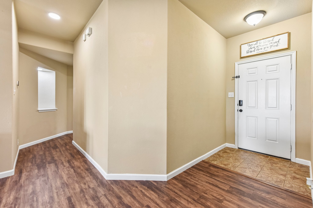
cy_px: 104
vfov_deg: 77.3
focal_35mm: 15
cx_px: 156
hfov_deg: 100.4
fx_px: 130
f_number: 8
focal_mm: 15
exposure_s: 1/15
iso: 640
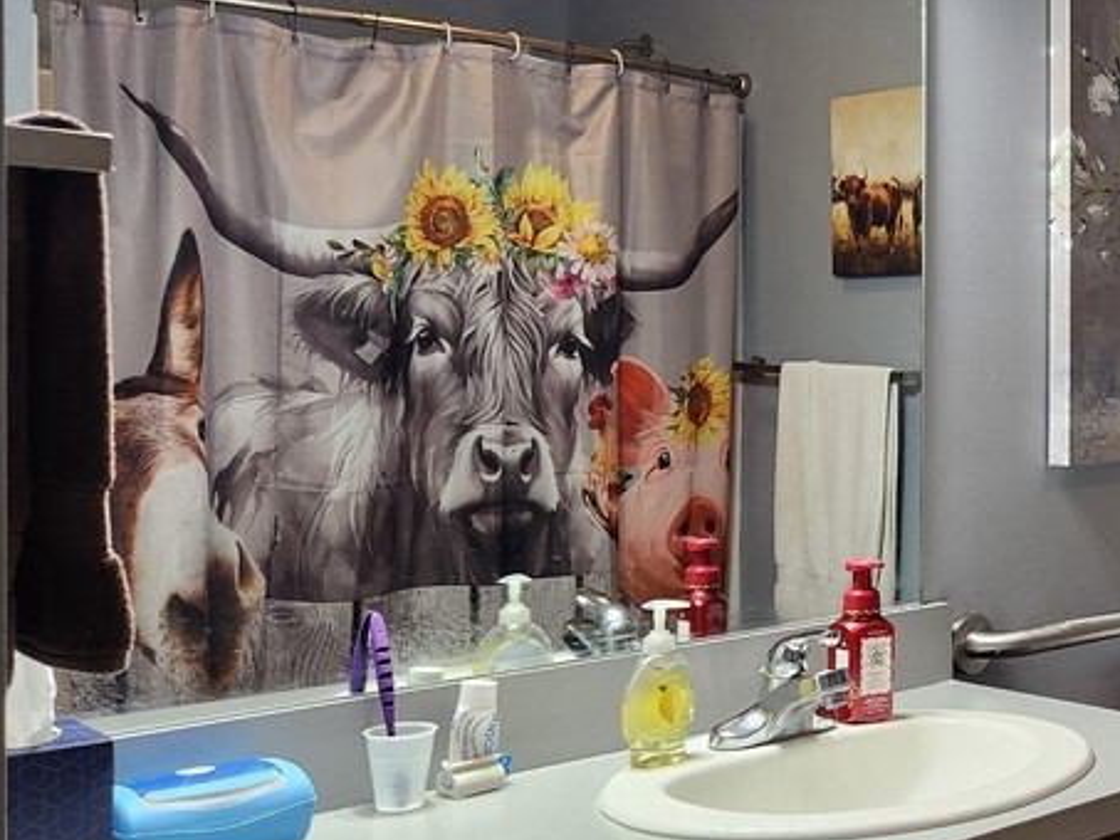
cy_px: 353
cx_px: 1184
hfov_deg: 32.9
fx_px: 1683
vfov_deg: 28.0
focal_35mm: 52
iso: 250
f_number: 1.8
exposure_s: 1/120
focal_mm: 5.4
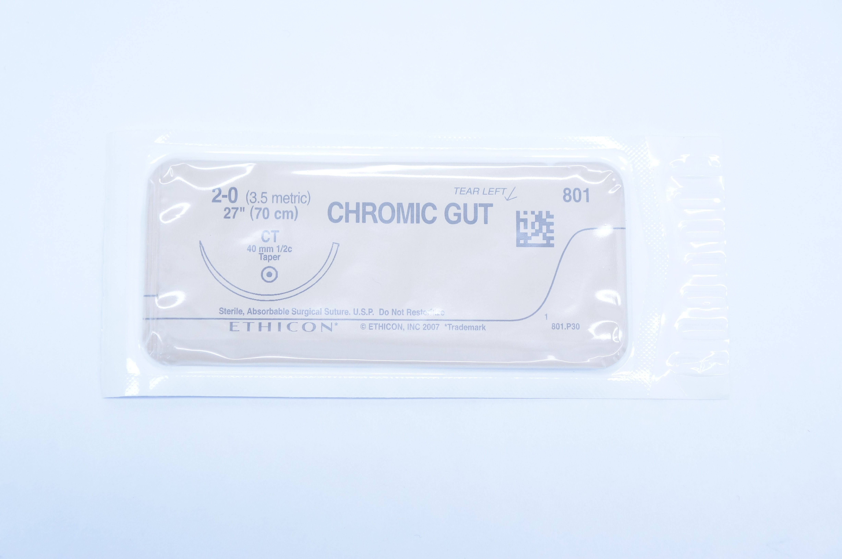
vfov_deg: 22.0
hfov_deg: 32.7
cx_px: 421
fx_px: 1437
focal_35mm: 62
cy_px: 280
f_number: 5.6
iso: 800
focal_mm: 41
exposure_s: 1/160
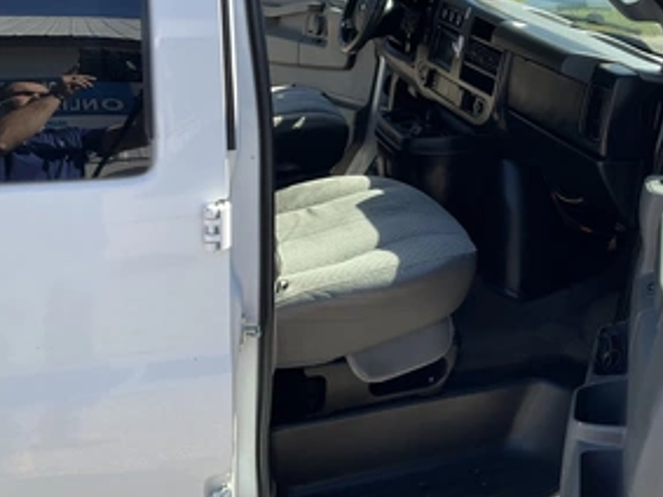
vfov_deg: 34.9
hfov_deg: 44.9
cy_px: 181
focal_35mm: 41
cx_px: 457
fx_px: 785
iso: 25
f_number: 1.8
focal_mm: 3
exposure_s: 1/465
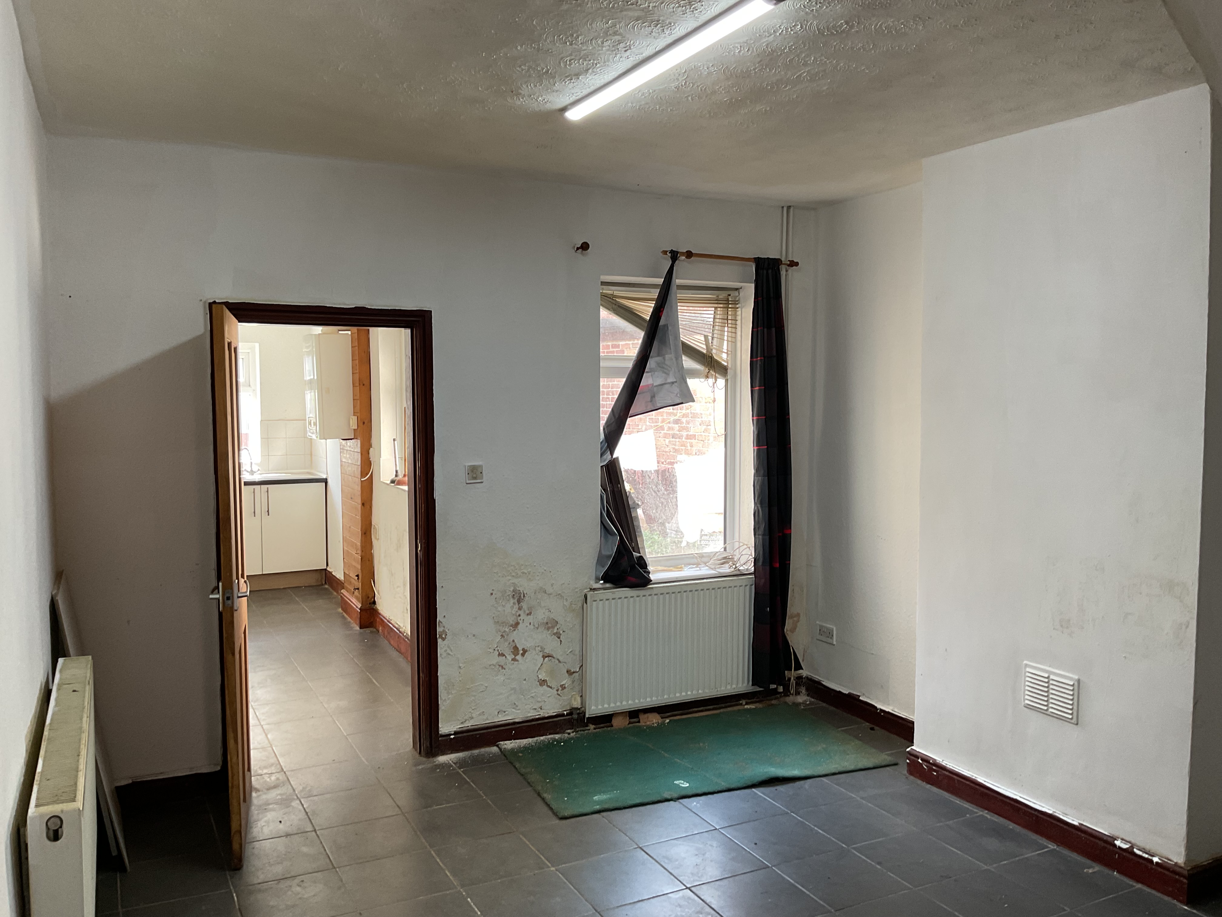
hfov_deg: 61.7
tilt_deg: -3.0
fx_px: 1024
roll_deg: -0.5
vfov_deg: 48.2
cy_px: 458
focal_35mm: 29
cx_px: 611
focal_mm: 3
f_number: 1.8
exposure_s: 1/60
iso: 50
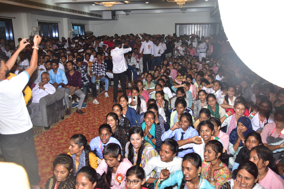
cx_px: 142
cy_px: 94
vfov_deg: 40.0
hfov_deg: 57.2
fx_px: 260
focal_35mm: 33
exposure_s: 1/125
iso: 400
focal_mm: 22
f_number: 5
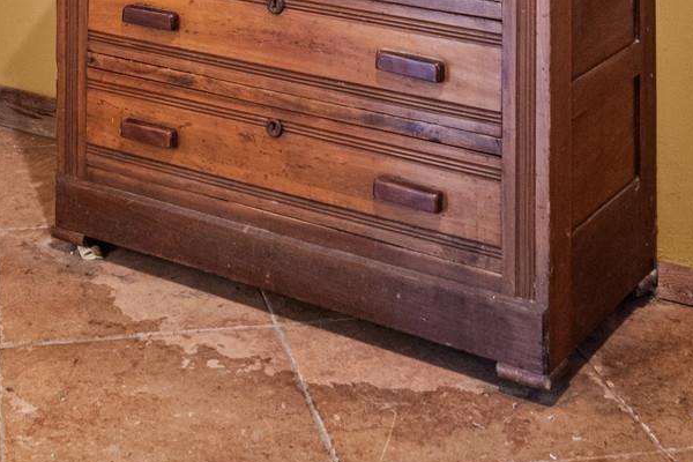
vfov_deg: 15.6
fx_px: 1444
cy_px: -370
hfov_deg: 26.8
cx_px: 219
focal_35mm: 75
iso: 400
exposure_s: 3.2
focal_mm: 12
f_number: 8
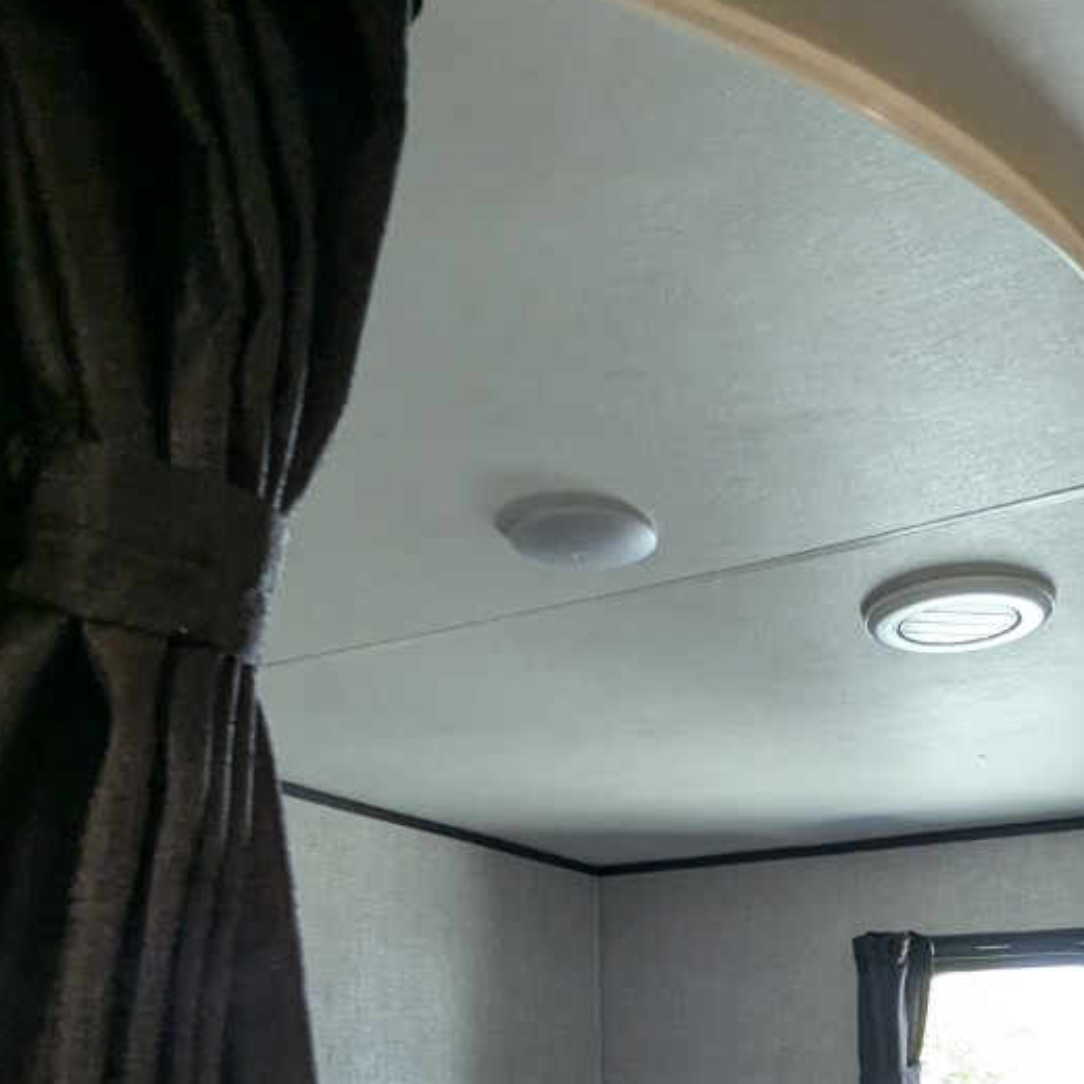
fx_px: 1346
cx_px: 674
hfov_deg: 43.5
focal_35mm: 38
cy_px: 1065
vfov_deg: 39.2
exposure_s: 1/51.4
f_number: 2.2
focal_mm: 2.35
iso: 195
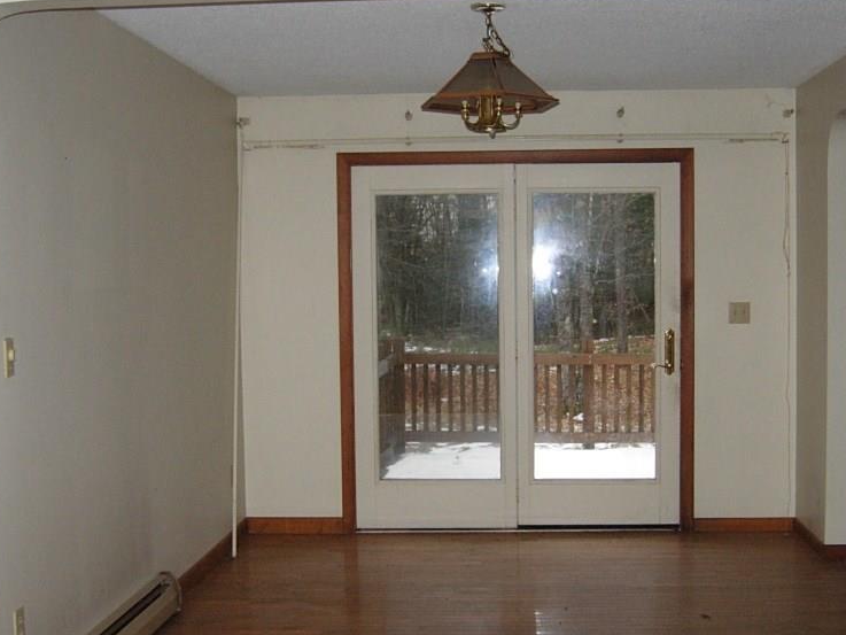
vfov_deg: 29.1
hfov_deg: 38.1
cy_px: 359
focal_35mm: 50
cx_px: 479
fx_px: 1222
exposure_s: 1/181
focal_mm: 7.5
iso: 200
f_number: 2.7
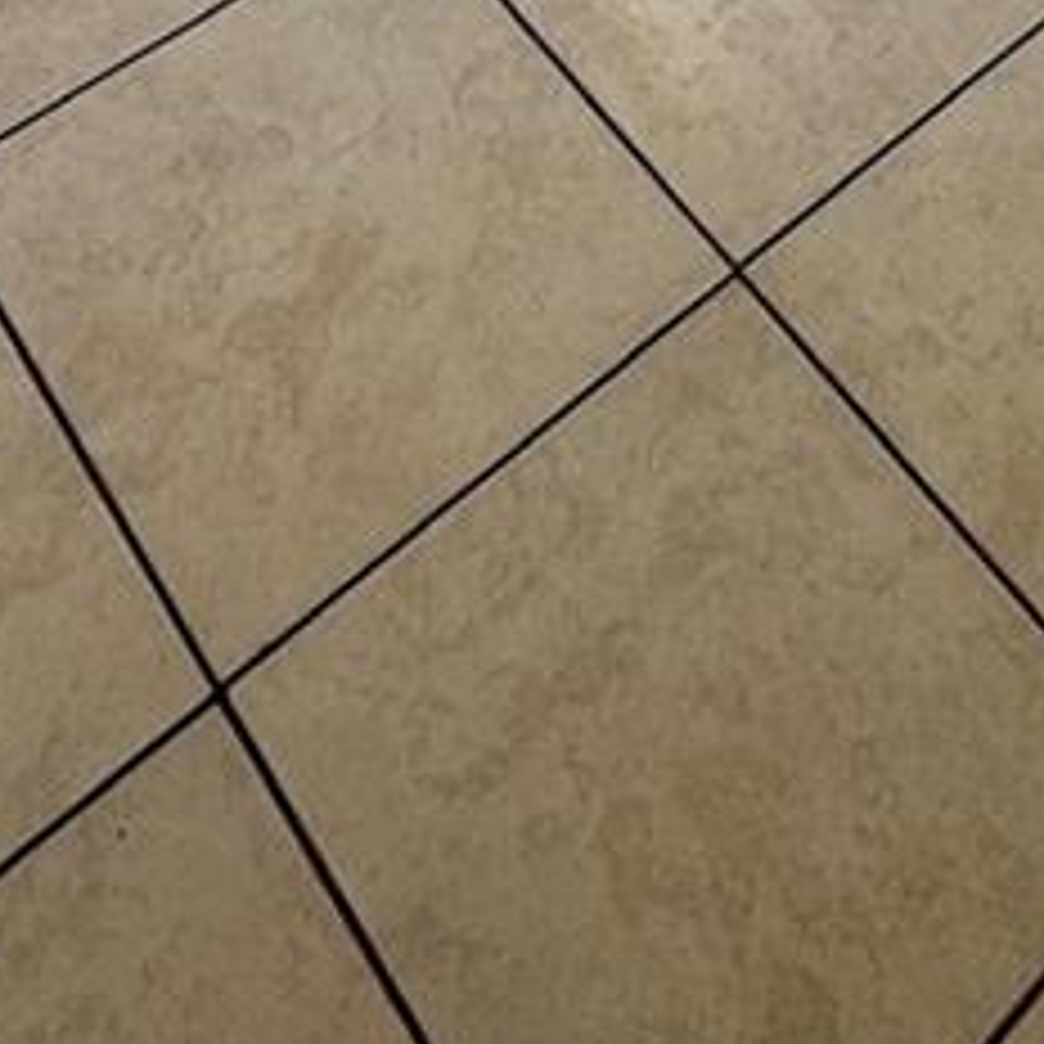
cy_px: -878
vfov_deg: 19.5
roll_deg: -4.4
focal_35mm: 64
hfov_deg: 26.7
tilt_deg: -30.0
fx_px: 2184
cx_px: 734
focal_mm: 2.22
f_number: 2.2
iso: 125
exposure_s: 1/120
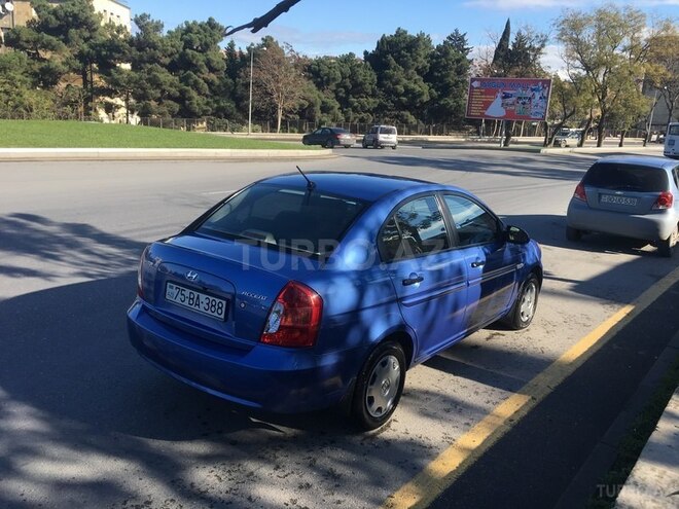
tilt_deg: -14.6
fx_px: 569
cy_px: 254
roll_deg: -3.2
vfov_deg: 48.2
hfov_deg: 61.7
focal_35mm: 29
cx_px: 340
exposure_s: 1/725
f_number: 2.2
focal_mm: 4.15
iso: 25
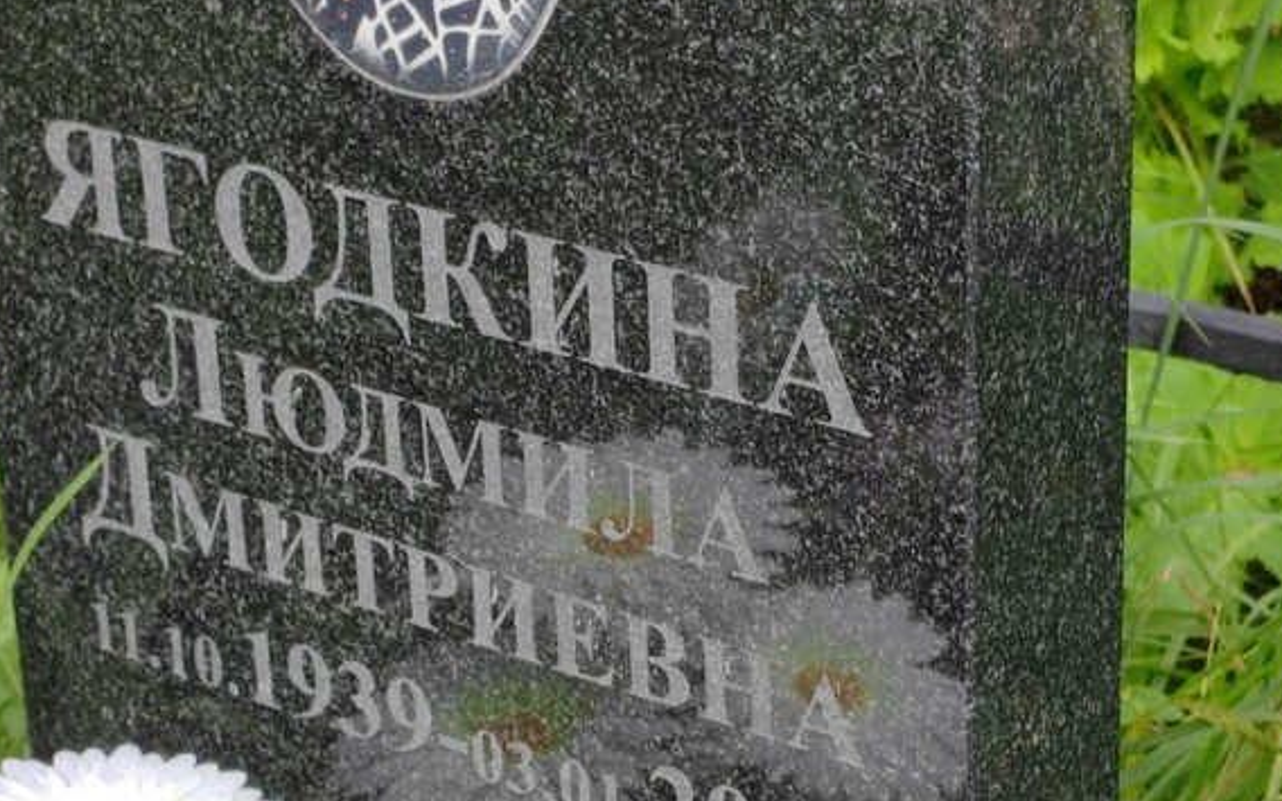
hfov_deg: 18.1
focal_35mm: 115
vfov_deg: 11.4
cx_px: 594
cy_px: 508
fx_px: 4018
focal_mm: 5.52
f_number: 1.9
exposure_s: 1/570
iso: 100
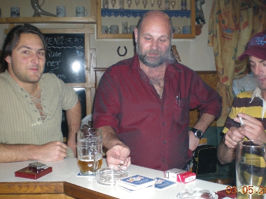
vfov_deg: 33.6
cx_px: 143
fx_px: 330
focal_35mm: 43
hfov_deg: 43.8
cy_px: 101
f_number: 3.1
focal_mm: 6.3
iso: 169
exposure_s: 1/60
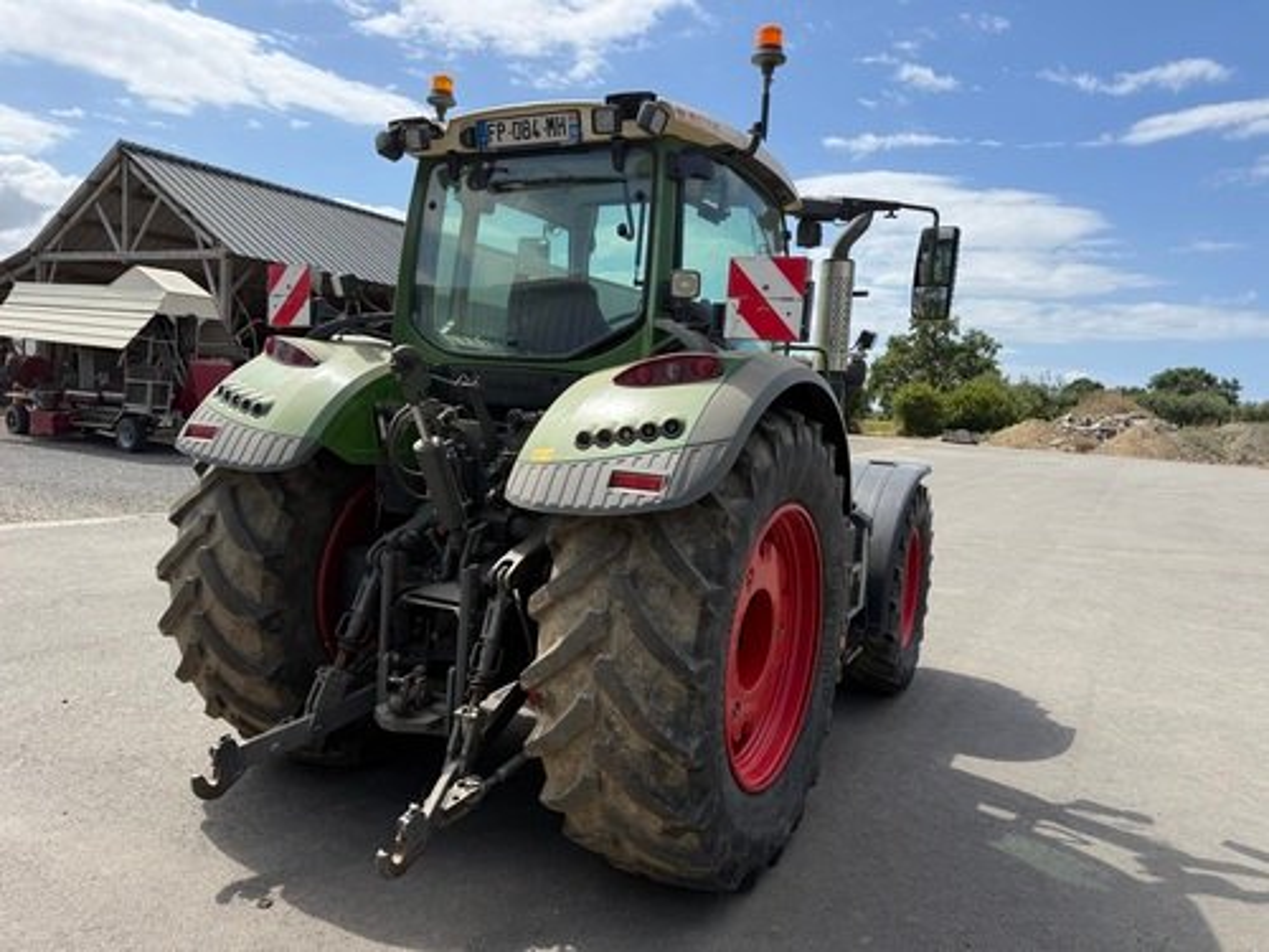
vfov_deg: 56.8
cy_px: 476
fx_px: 880
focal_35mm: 24
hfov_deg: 71.6
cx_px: 634
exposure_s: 1/3759
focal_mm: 6.76
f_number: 1.78
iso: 80
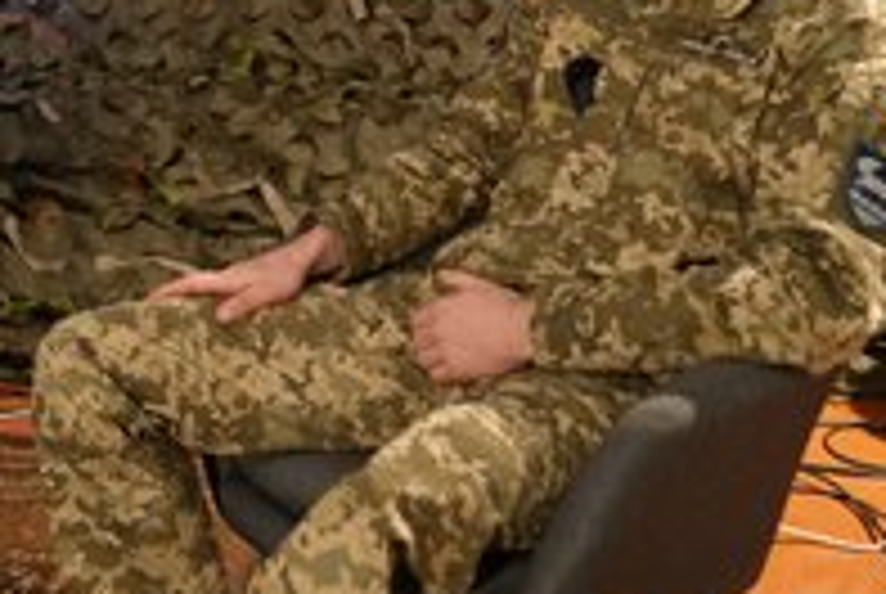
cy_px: 38
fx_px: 1651
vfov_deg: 19.9
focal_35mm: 67
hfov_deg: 29.0
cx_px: 108
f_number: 4
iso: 5000
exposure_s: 1/160
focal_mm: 33
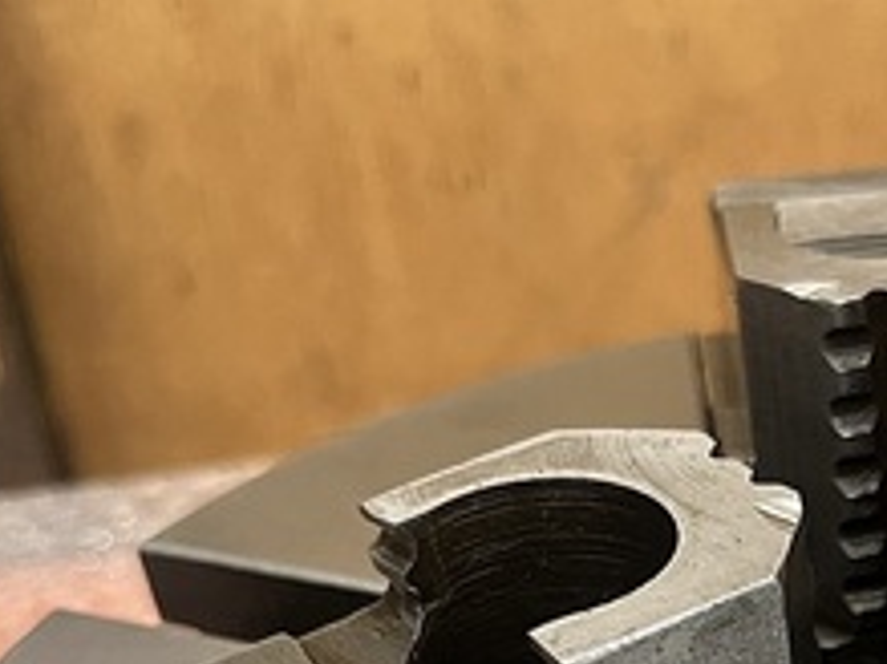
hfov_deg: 24.0
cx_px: 976
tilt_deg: -40.8
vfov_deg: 17.9
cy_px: 903
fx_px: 1946
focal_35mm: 76
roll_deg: +3.2
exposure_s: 1/60
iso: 160
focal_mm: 5.1
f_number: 1.6
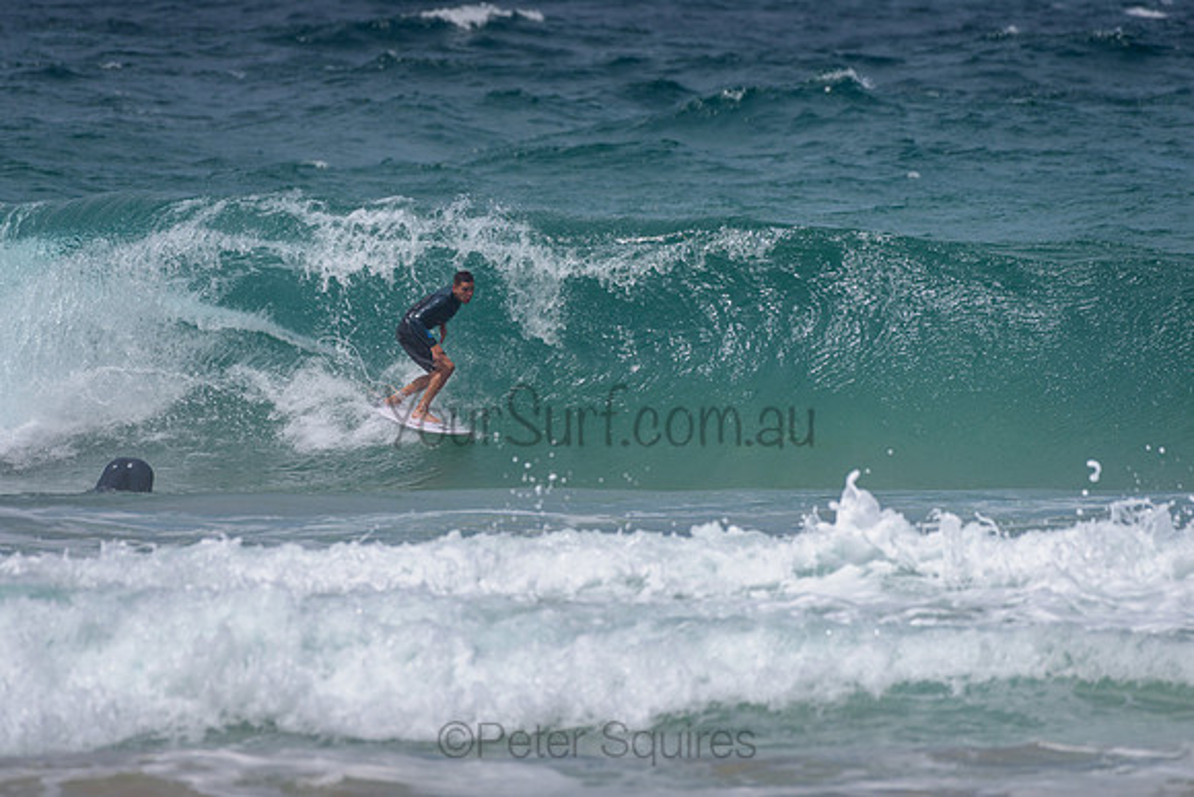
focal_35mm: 613
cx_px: 489
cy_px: 341
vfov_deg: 2.2
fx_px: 20346
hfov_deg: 3.4
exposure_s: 1/2000
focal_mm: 500
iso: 72
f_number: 5.6
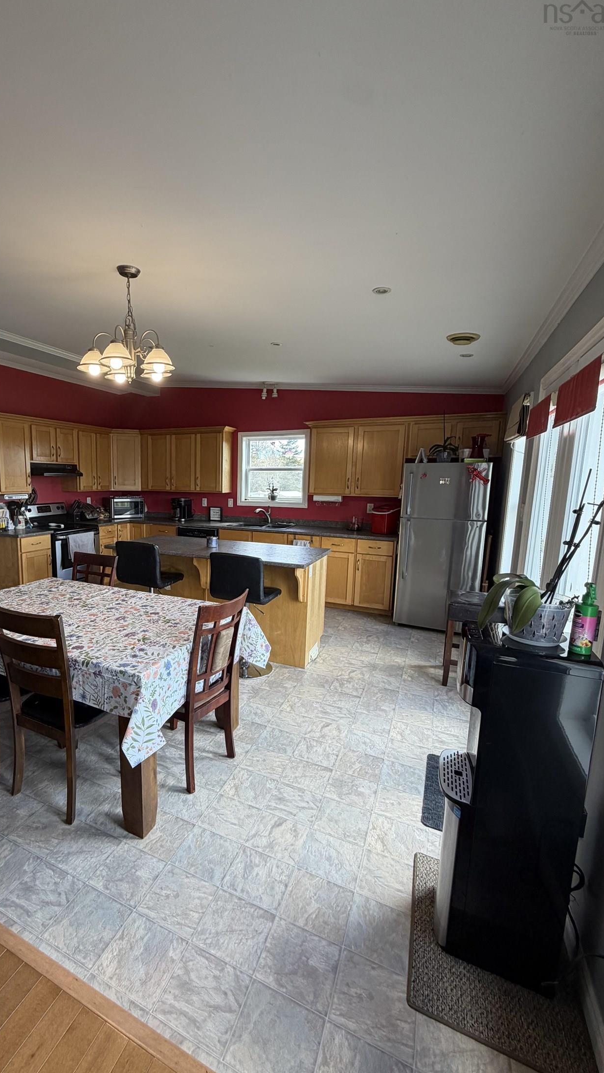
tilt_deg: -8.7
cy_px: 550
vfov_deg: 99.4
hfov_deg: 65.4
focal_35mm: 16
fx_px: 456
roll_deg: -1.2
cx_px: 204
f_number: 2.2
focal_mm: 2.22
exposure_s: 1/120
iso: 100
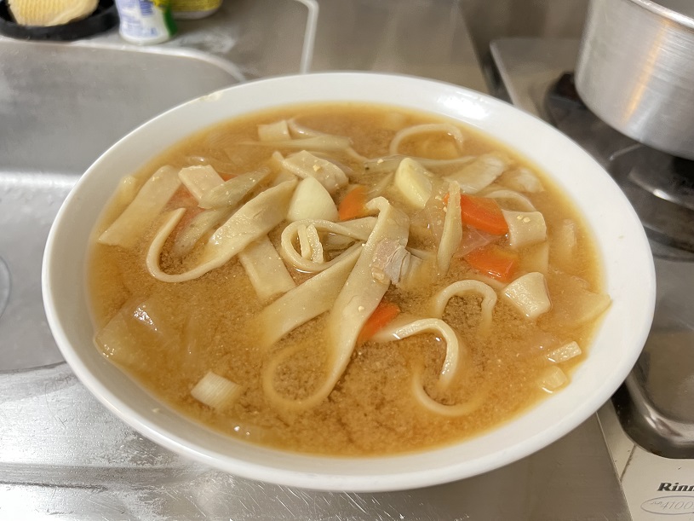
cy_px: 260
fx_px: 521
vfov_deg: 53.1
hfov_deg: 67.3
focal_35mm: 26
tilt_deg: -46.0
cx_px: 347
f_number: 1.5
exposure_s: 1/33
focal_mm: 5.7
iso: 400
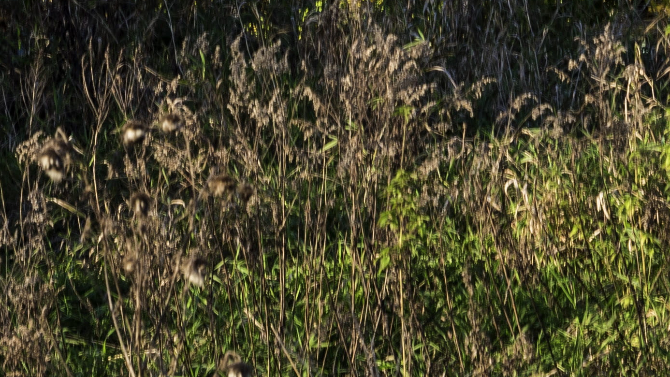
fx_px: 5011
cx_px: 363
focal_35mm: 282
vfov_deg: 4.2
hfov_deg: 7.6
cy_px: -455
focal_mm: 62
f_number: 11
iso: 200
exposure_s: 1/50
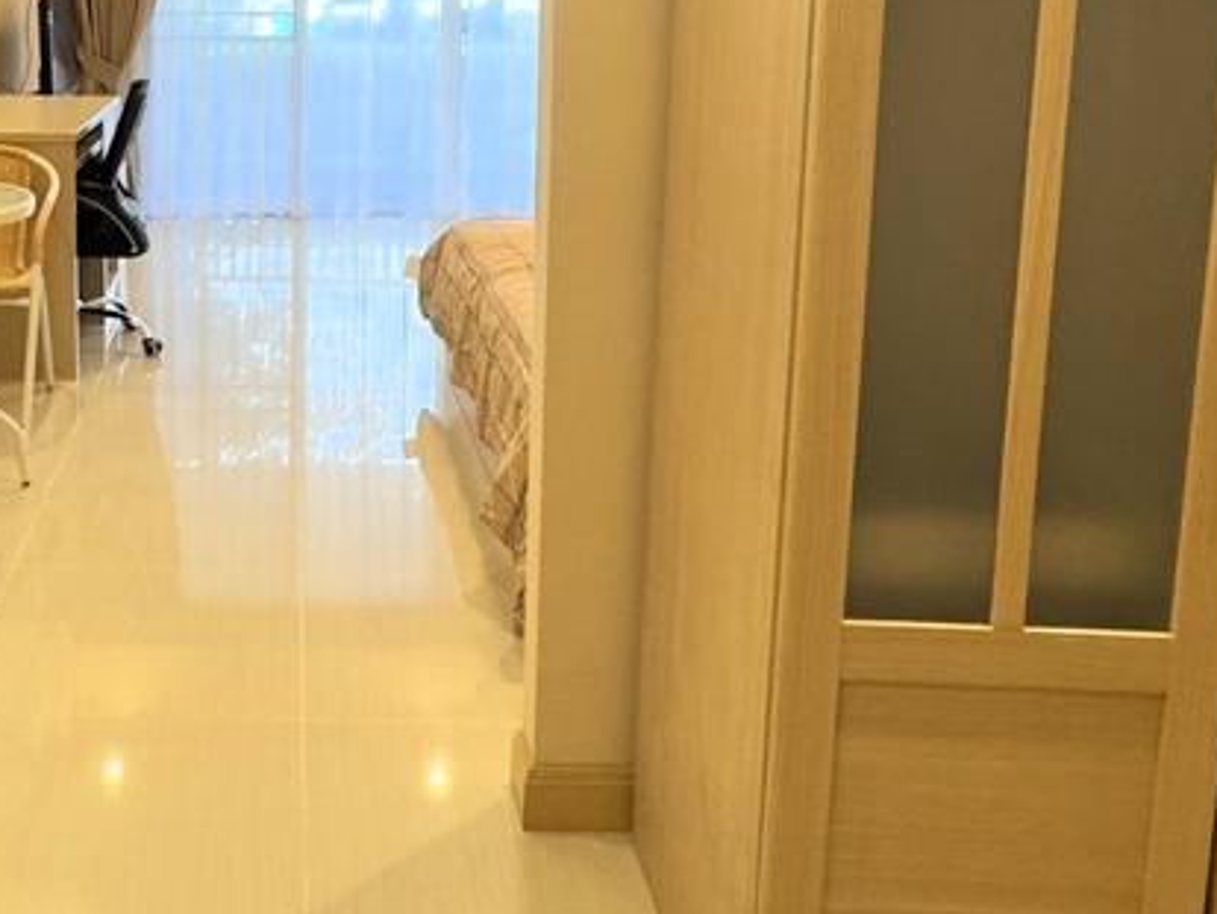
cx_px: 256
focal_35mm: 42
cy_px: 132
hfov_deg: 42.9
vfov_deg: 33.0
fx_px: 1477
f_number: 2.2
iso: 160
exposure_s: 1/100
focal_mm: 2.22
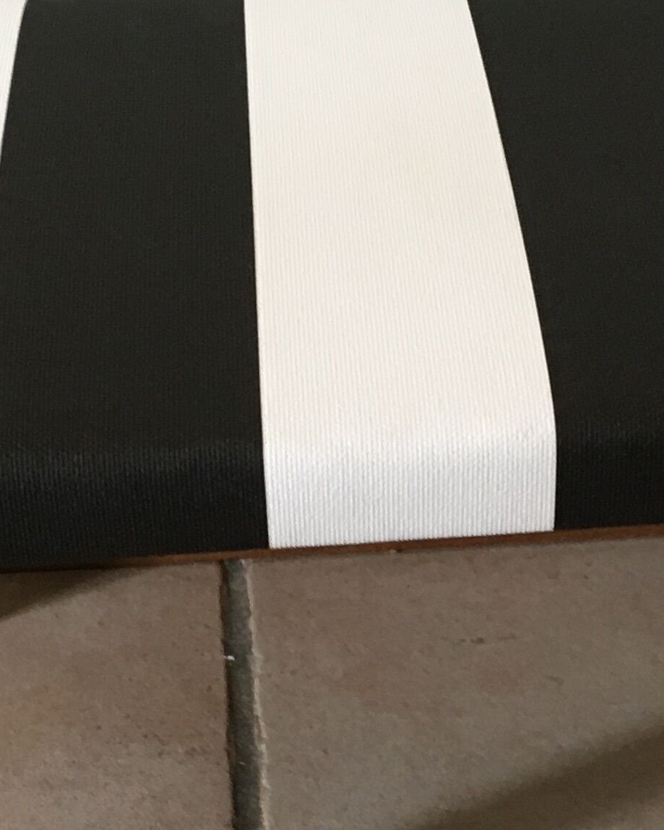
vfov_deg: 18.8
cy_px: 771
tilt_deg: -35.8
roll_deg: +1.9
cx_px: 399
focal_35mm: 100
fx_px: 2456
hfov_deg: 15.4
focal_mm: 4.15
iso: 125
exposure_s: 1/33
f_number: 2.2
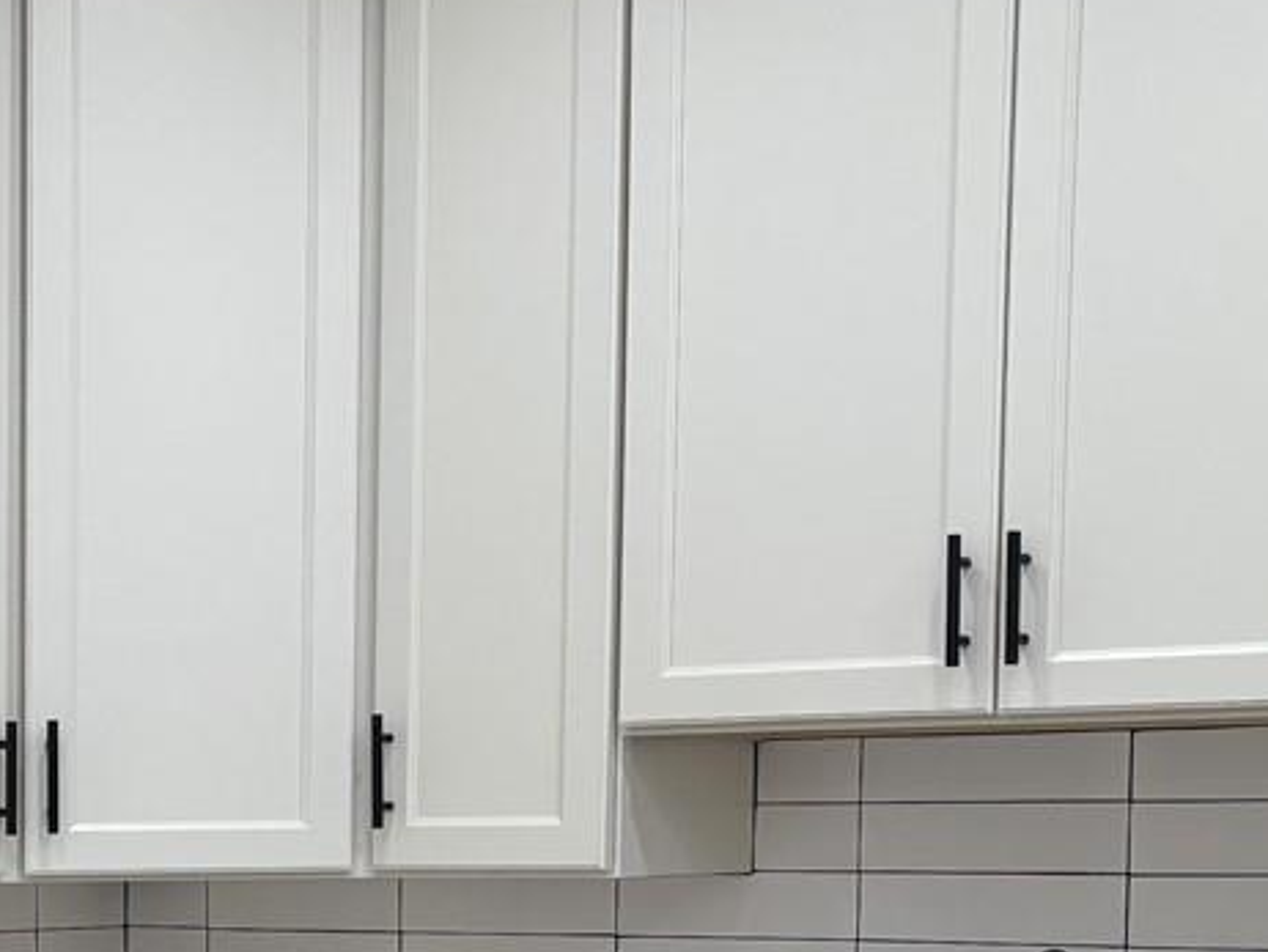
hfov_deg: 20.6
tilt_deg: -5.7
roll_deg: +0.1
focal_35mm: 90
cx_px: -187
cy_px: 1171
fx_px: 3298
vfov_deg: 15.8
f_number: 1.6
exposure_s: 1/120
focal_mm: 5.96
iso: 100
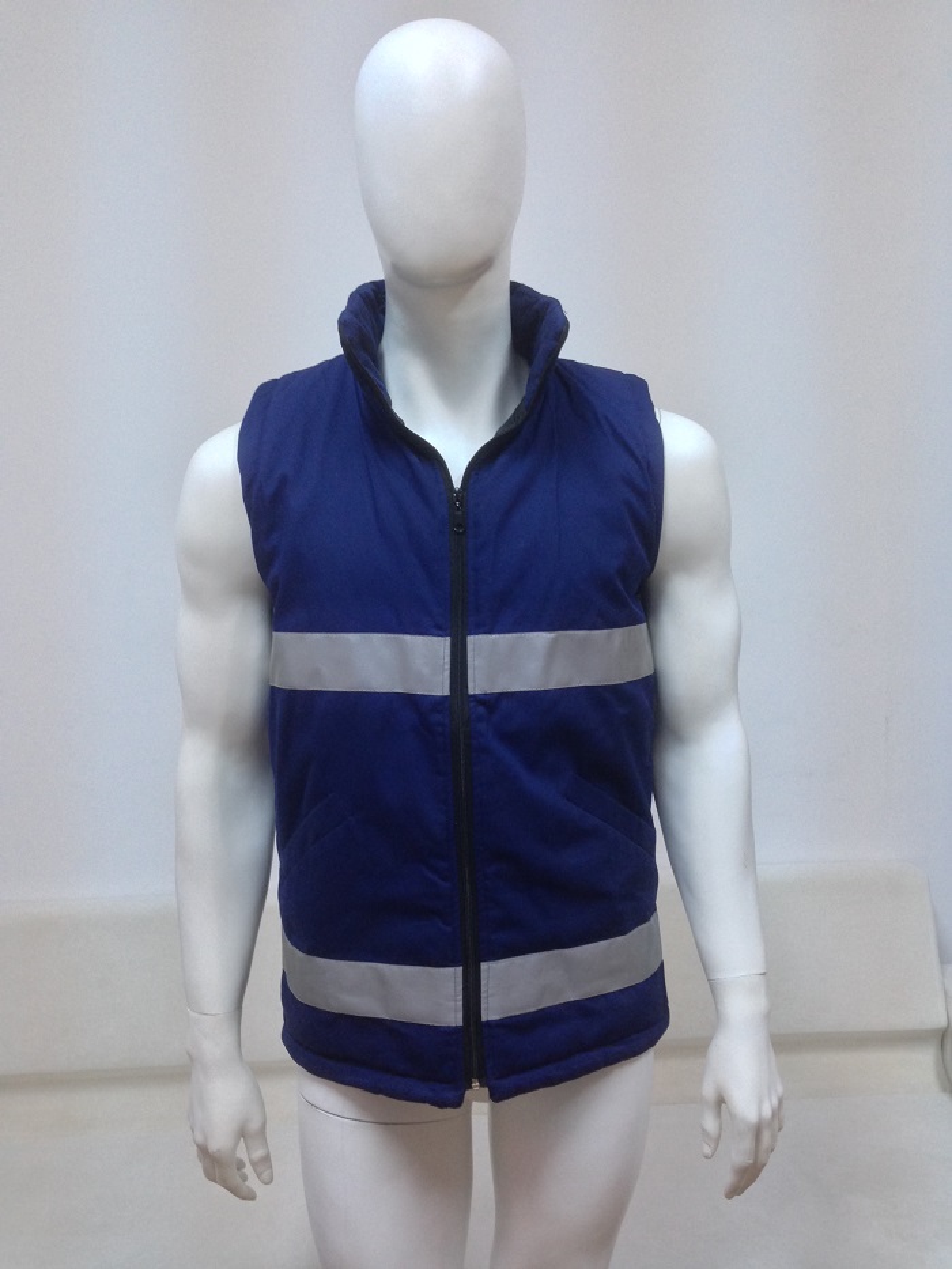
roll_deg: +1.2
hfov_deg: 43.0
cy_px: 634
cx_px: 476
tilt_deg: -7.0
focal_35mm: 33
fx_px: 1210
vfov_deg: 55.3
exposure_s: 1/20
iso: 100
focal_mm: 4.12
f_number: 2.4
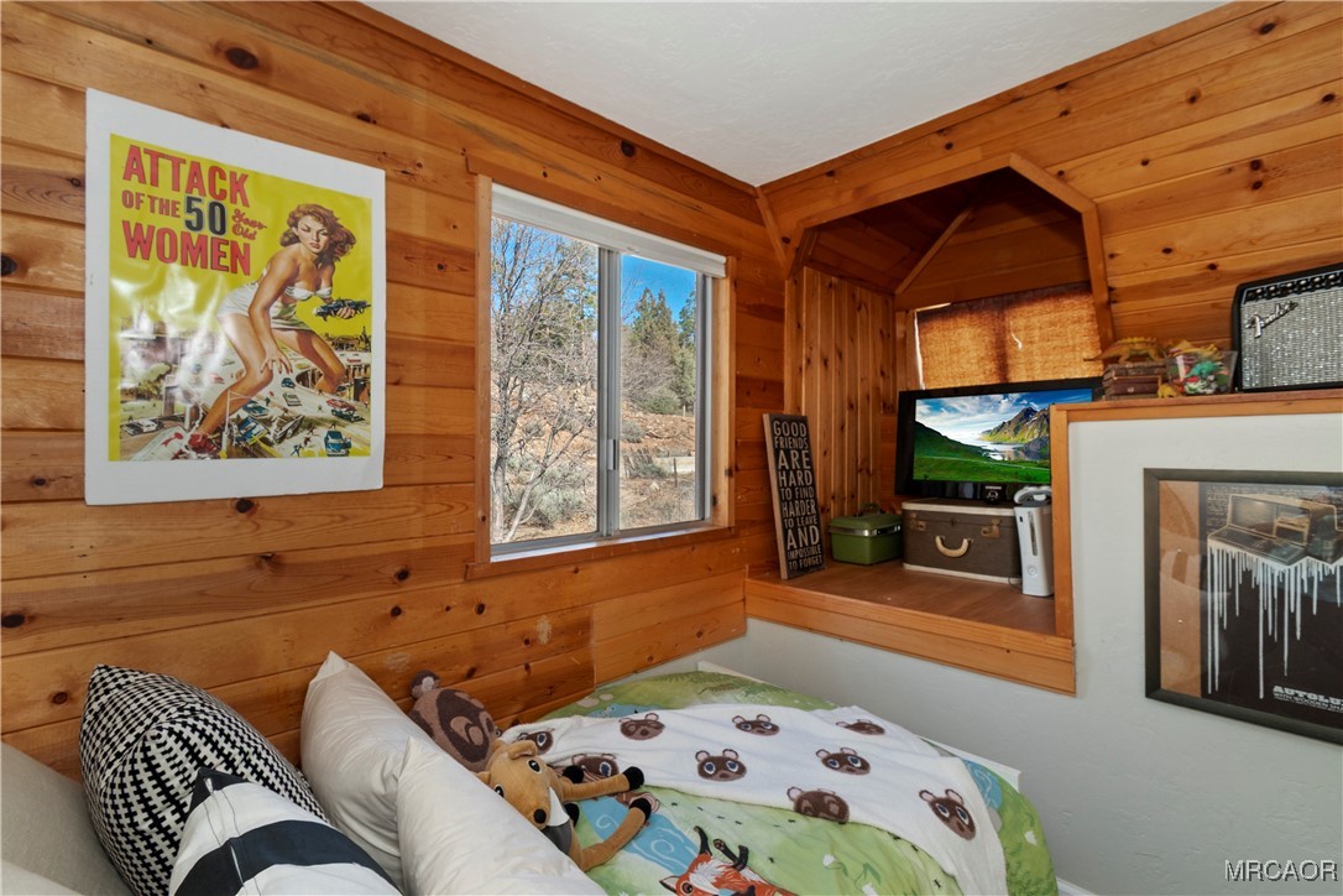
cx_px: 672
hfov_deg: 100.4
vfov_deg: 77.3
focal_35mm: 15
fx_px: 560
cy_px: 448
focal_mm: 10
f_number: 8
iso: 400
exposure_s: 1/30
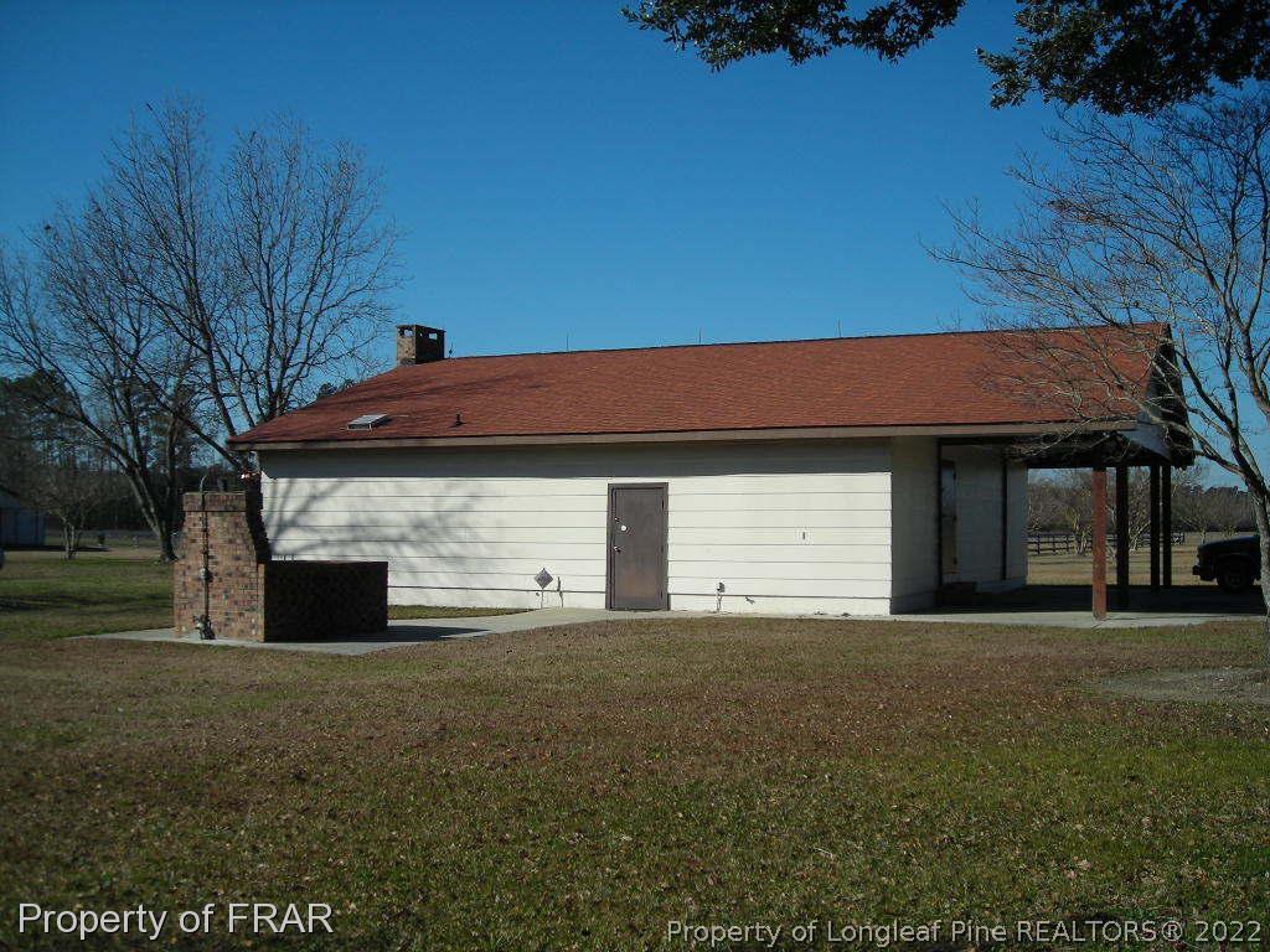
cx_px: 635
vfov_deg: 37.7
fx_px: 1394
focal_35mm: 38
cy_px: 476
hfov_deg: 49.0
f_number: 6.4
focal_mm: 6.3
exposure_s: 1/322
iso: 50
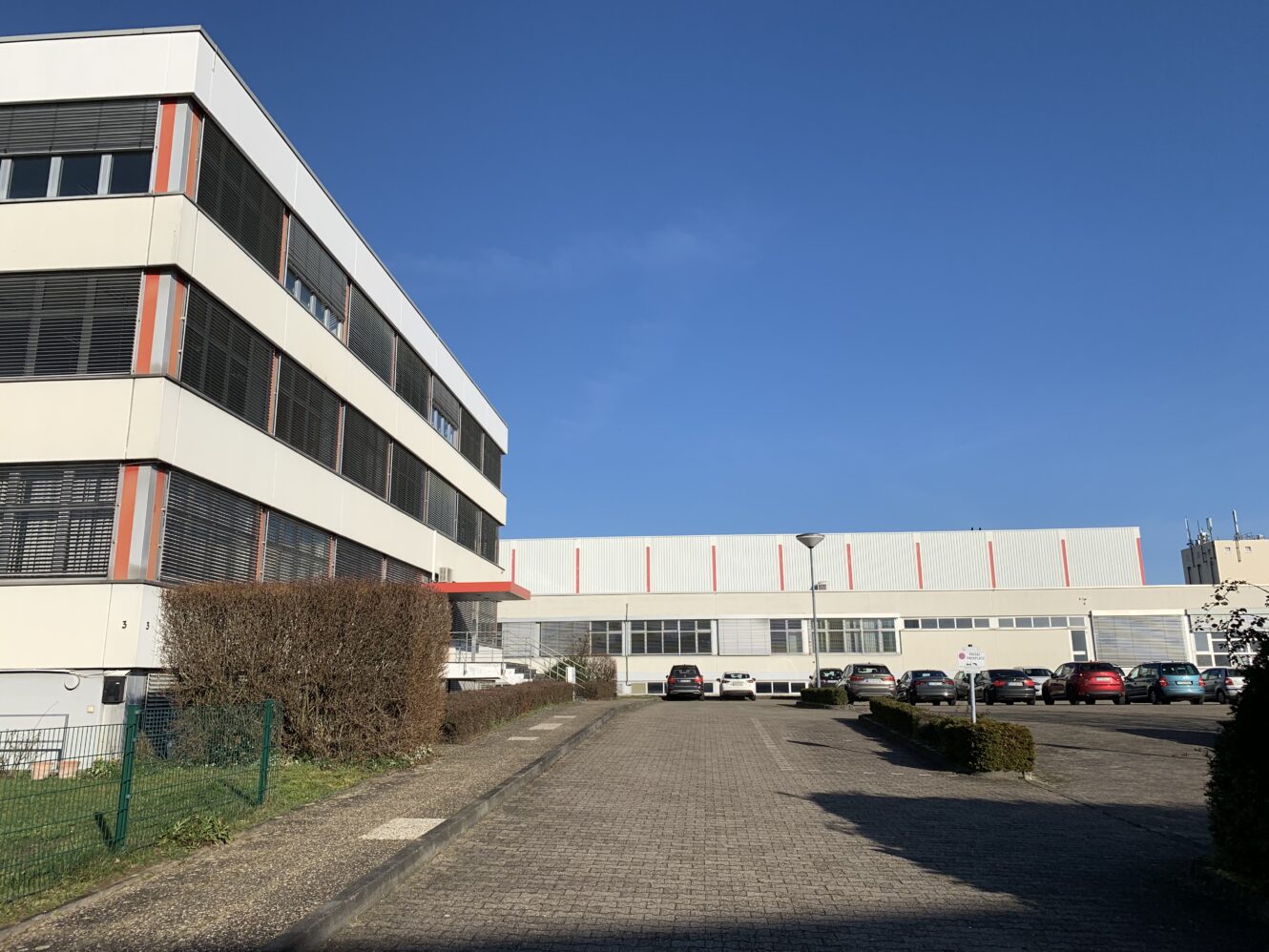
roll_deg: +0.2
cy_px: 476
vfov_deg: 53.1
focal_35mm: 26
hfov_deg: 67.3
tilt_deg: +13.7
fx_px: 953
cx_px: 634
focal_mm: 4.25
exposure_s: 1/3185
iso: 25
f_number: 1.8
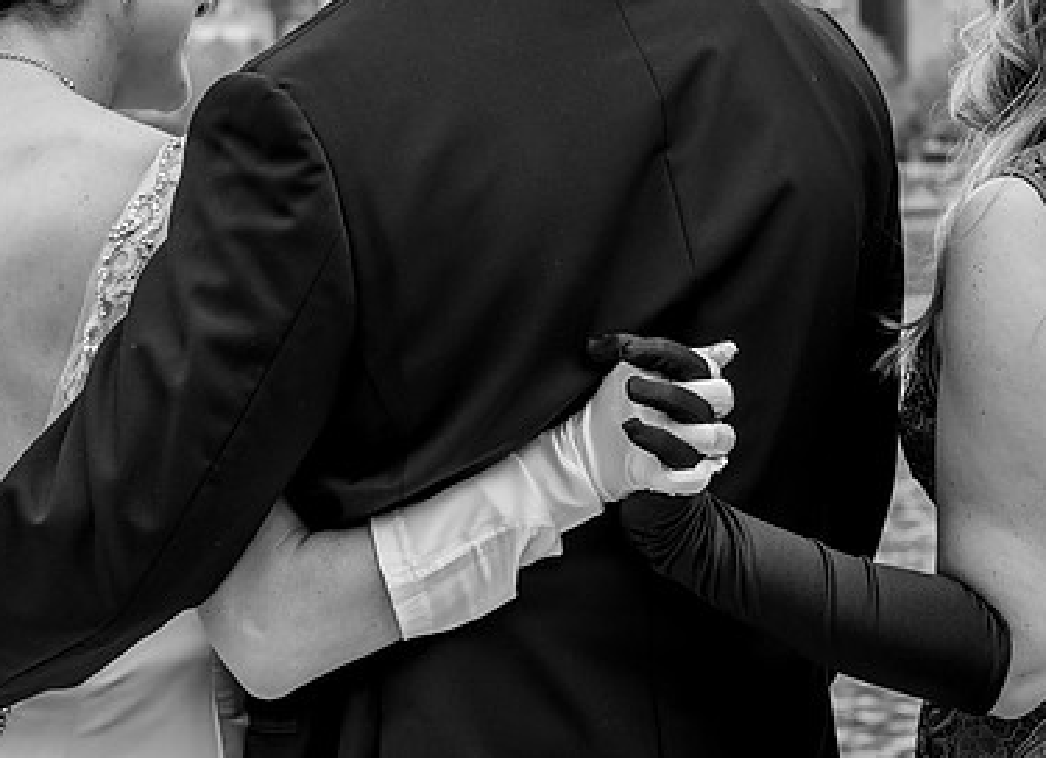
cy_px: 325
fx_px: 2777
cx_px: 644
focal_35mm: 93
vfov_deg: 15.6
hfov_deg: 21.3
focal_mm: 56
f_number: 6.3
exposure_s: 1/250
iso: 250
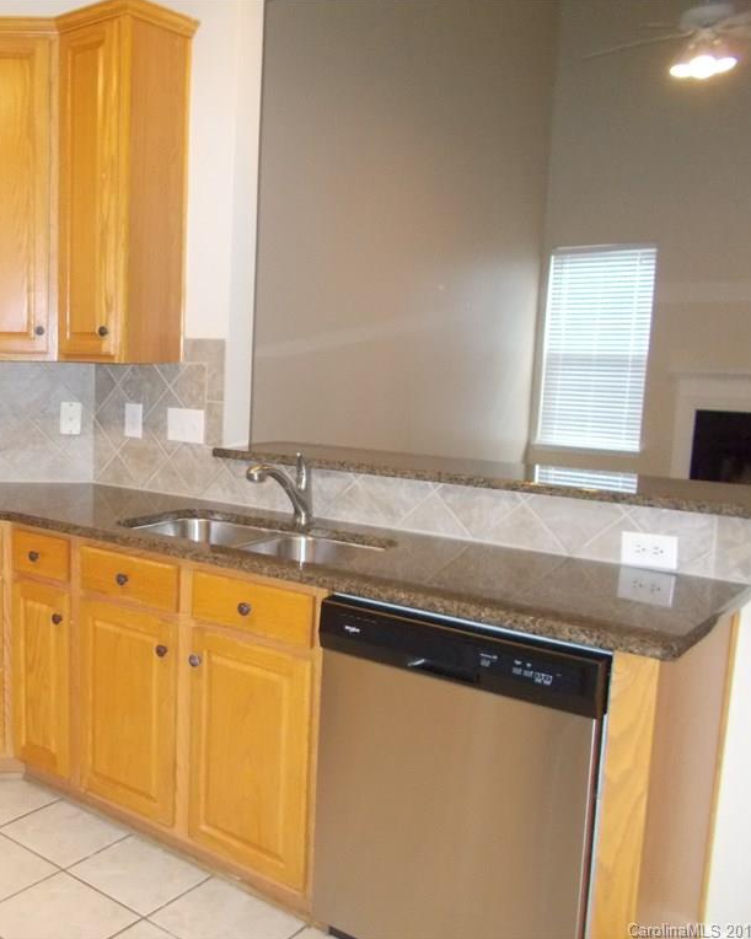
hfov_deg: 41.3
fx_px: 945
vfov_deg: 52.9
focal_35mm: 34
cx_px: 139
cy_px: 470
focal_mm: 4.6
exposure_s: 1/25
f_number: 3.2
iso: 450
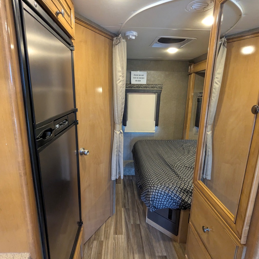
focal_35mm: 19
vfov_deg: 77.7
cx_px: 123
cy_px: 130
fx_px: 161
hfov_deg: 77.6
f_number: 2.2
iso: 576
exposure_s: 1/39
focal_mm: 2.35
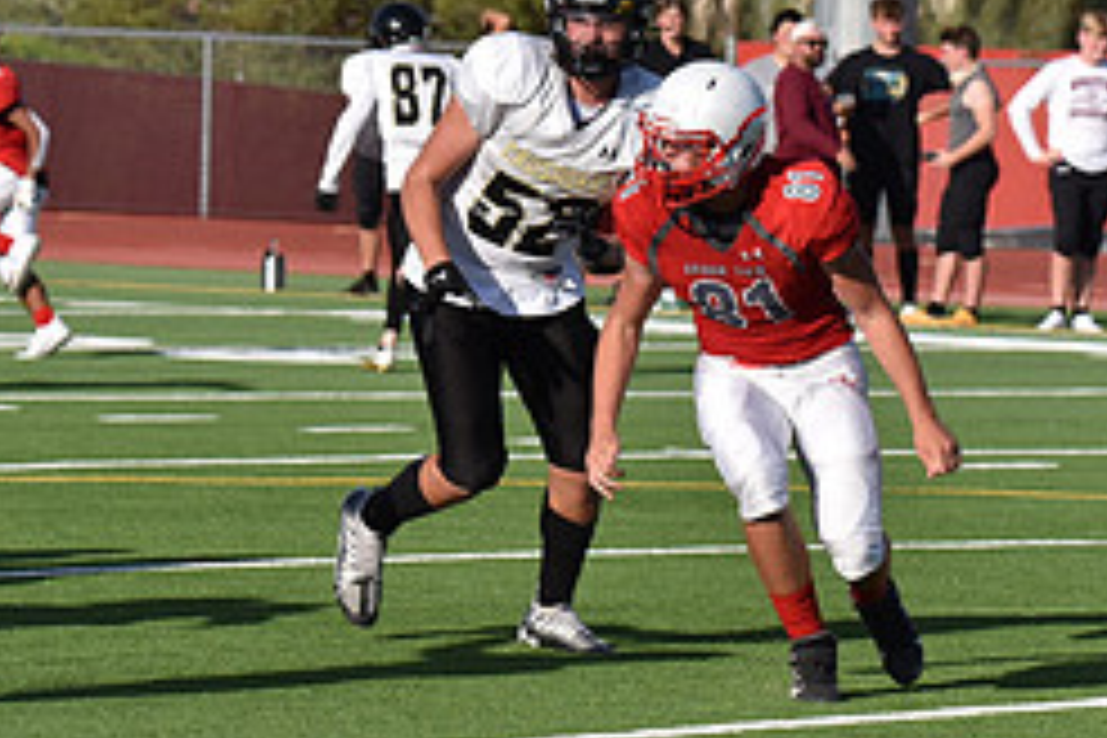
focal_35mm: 377
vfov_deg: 3.6
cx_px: 684
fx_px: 11592
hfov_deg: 5.5
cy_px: 101
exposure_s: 1/3200
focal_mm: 160
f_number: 8
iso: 720
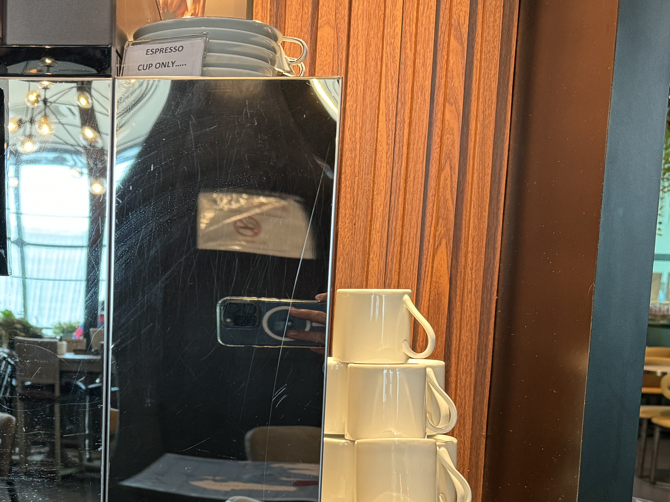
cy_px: 413
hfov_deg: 36.9
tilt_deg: -7.0
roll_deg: -1.9
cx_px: 138
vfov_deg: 28.4
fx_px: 968
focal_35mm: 50
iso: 320
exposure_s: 1/50
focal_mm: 6.76
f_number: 1.78
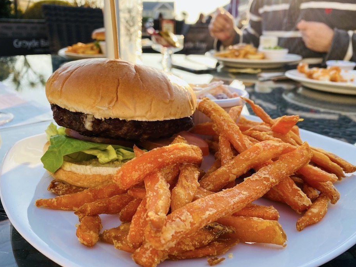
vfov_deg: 48.2
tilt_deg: -21.4
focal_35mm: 29
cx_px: 194
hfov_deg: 61.5
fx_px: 298
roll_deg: -0.8
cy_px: 148
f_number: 1.8
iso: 32
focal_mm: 4.25
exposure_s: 1/597
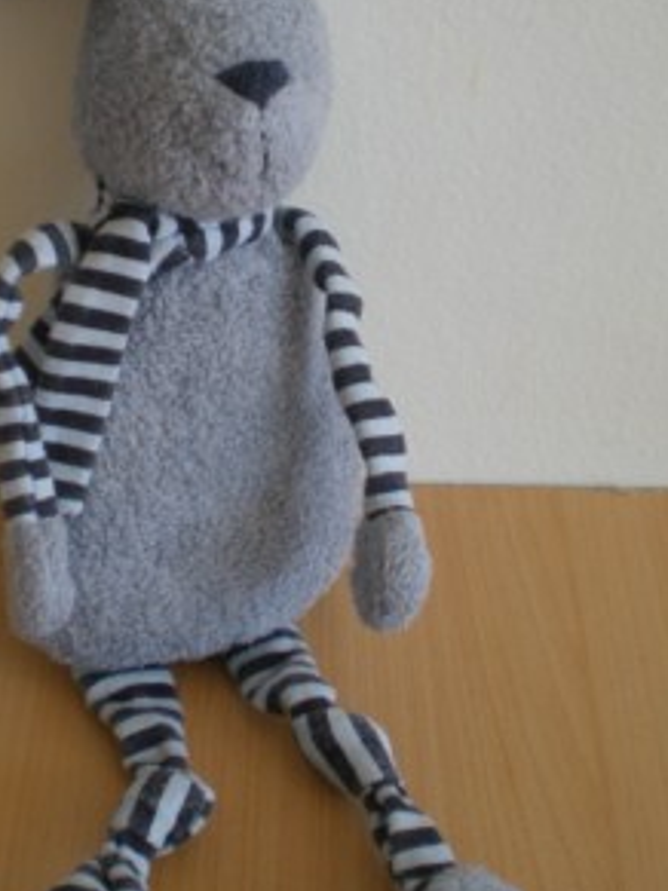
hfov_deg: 21.5
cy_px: 334
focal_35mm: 68
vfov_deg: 28.5
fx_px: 1751
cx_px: 202
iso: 64
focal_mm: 6.3
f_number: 3.1
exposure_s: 1/61.6
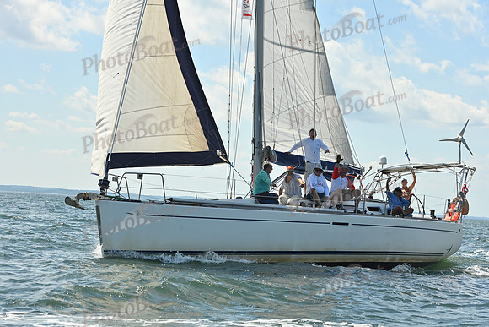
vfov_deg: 14.0
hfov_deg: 20.8
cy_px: 164
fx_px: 1331
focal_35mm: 98
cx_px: 244
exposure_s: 1/1250
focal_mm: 98
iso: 250
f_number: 8
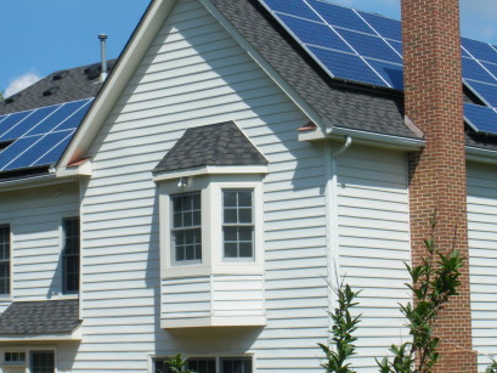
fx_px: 1336
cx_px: 258
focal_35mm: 93
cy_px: 131
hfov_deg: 21.1
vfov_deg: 15.9
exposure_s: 1/250
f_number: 7.1
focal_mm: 11.1
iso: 64
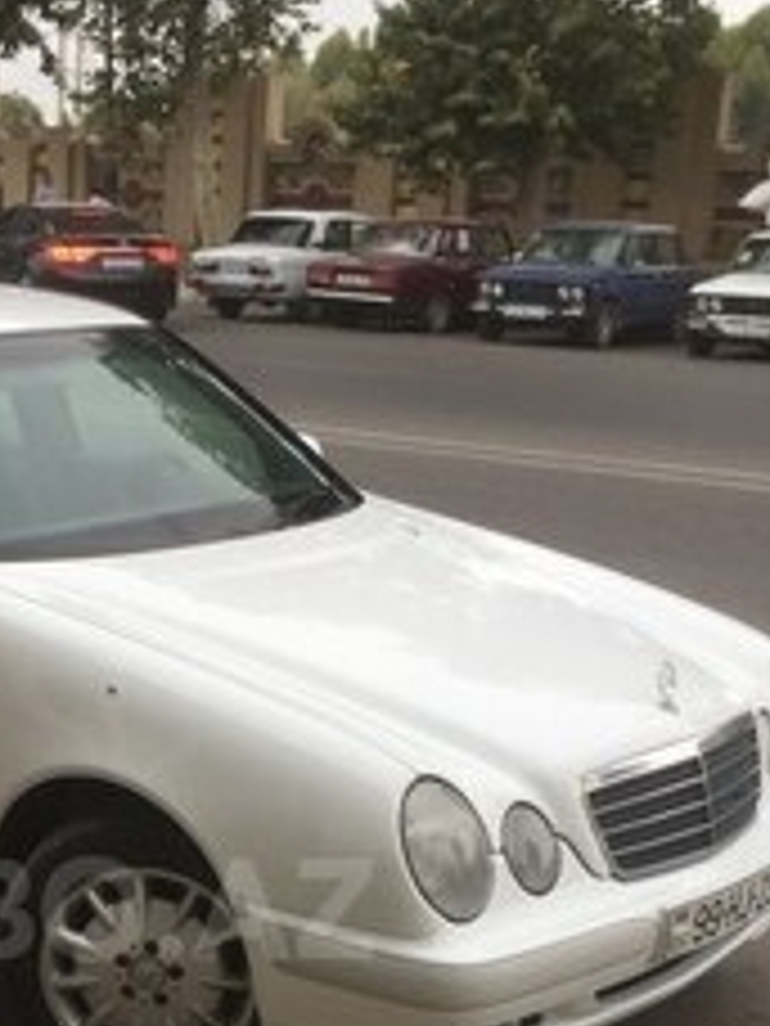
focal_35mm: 63
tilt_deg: -18.2
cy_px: 909
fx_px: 1869
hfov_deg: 22.5
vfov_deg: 29.5
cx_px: 27
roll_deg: -1.0
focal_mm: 4.15
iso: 32
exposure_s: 1/153
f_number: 2.2
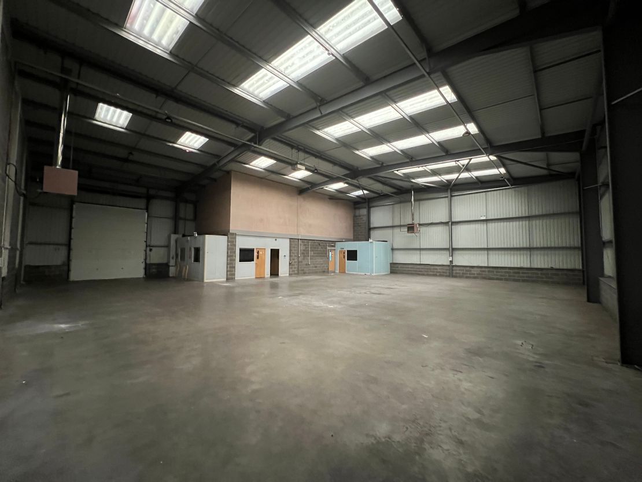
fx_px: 241
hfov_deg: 106.2
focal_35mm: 13
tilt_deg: +3.4
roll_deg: -0.3
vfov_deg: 89.9
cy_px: 241
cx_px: 321
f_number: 1.8
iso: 1000
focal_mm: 1.57
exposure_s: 1/50
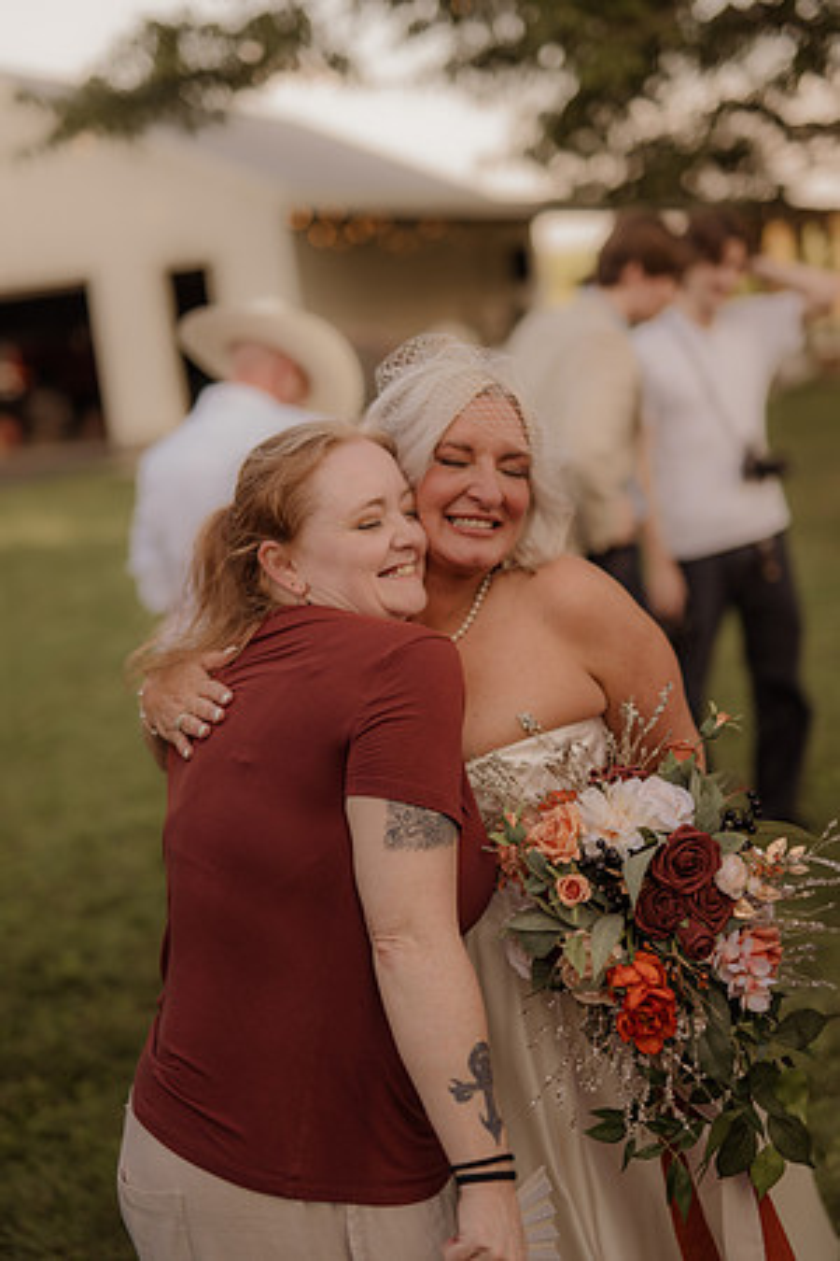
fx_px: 1750
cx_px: 420
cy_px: 630
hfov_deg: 27.0
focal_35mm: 50
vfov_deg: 39.6
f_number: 2.8
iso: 200
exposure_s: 1/1000
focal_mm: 50
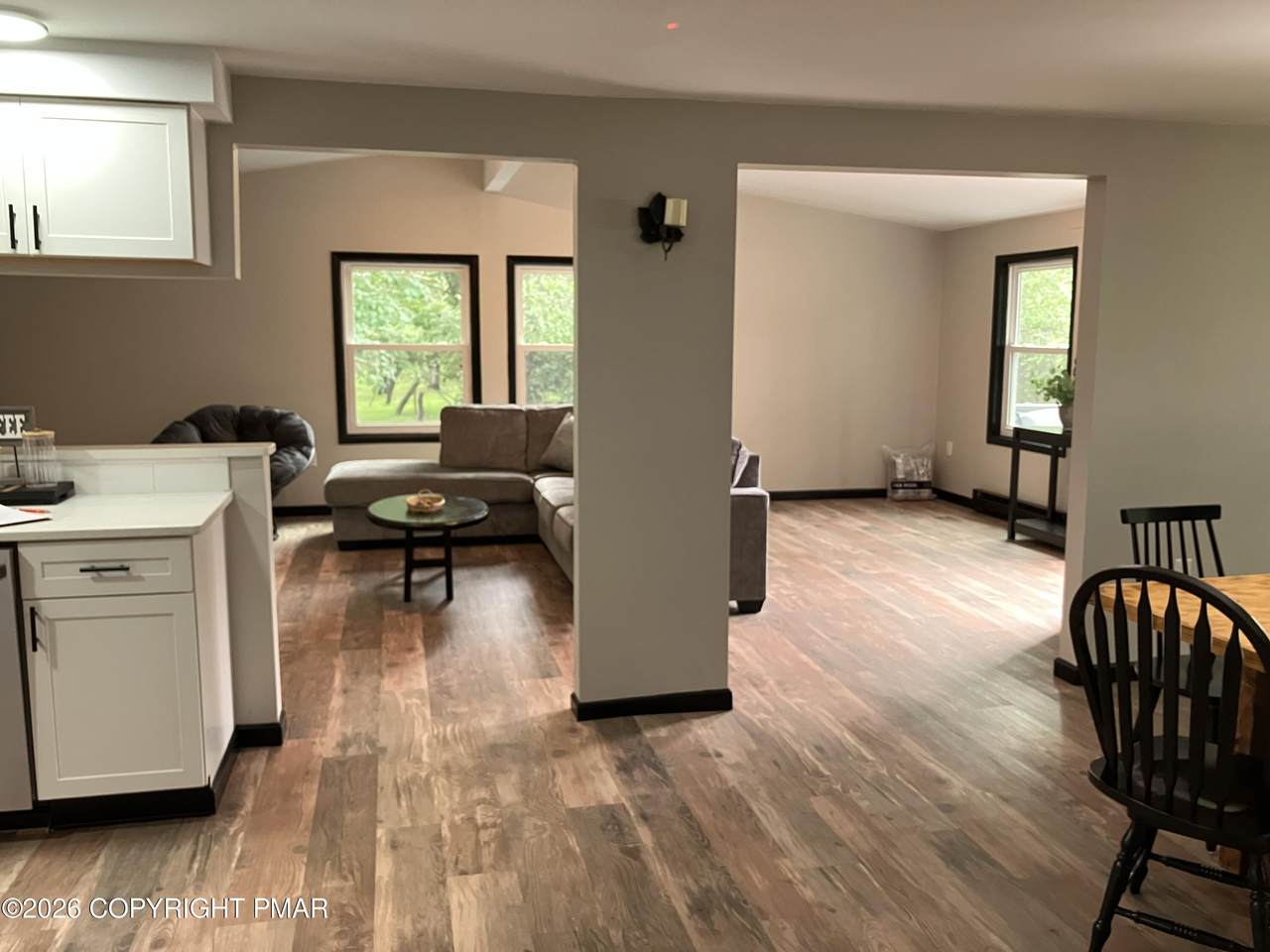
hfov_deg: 63.4
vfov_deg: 49.7
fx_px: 1027
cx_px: 635
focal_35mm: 28
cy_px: 476
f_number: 1.8
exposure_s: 1/60
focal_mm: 3.99
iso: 320
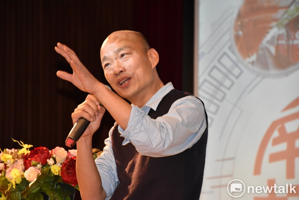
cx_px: 150
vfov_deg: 6.6
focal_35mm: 210
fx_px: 1745
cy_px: 100
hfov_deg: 9.8
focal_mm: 140
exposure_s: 1/200
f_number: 5.6
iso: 4000
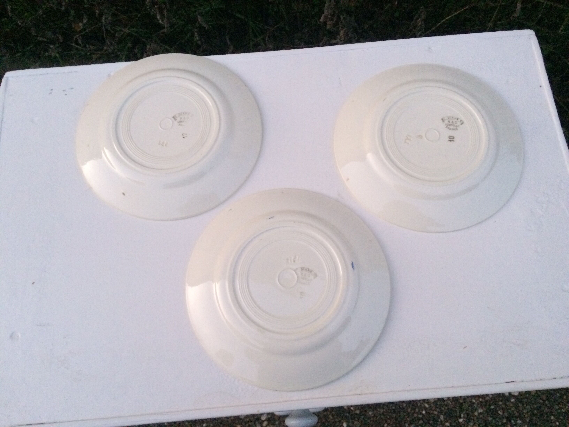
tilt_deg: -68.7
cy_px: 214
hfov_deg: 61.7
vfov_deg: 48.2
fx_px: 477
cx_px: 284
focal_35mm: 29
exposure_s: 1/25
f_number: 2.2
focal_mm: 4.15
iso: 320
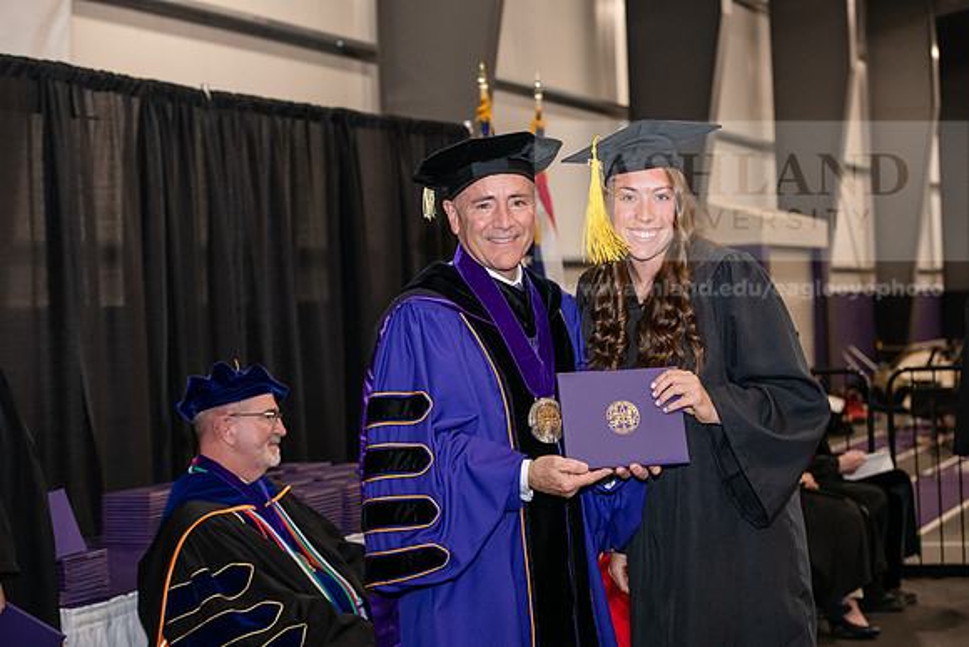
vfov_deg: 19.5
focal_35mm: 70
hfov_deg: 28.8
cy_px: 324
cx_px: 484
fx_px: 1885
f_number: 5
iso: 2500
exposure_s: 1/200
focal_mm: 70
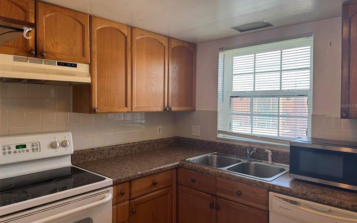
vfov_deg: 47.6
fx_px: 253
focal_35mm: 26
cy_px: 105
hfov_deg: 70.4
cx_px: 179
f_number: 1.78
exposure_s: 1/120
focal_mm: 6.76
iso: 100
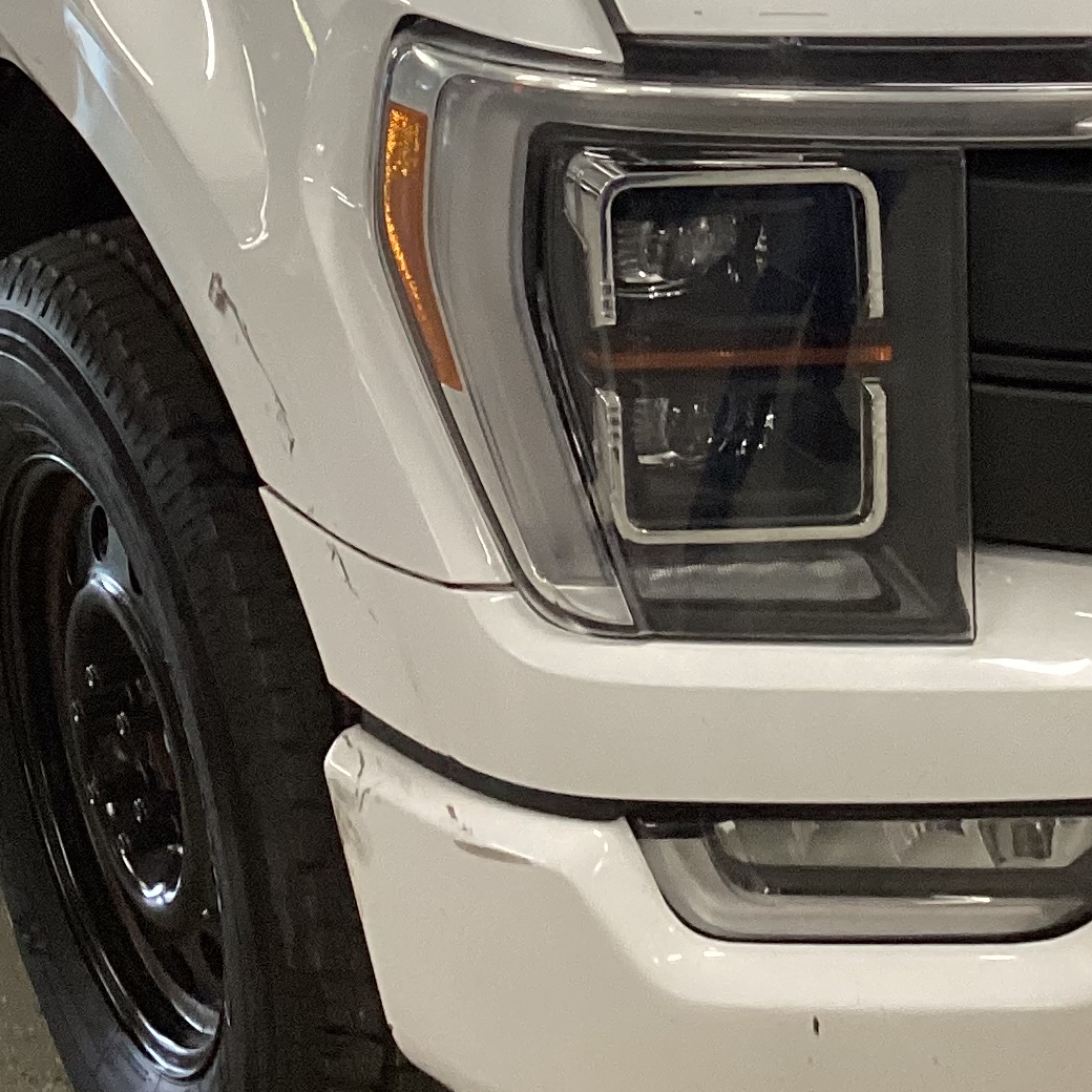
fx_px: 3069
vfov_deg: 19.7
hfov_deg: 20.1
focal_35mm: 86
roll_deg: +2.2
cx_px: 763
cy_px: 58
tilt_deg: -17.6
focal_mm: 3.3
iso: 125
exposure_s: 1/60
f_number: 2.4
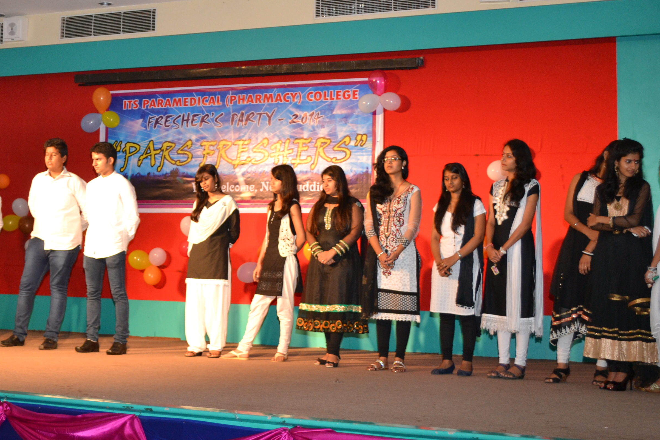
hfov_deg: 35.3
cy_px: 154
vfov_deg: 24.1
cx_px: 226
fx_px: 1027
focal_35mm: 56
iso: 640
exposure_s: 1/60
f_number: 4.2
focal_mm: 26
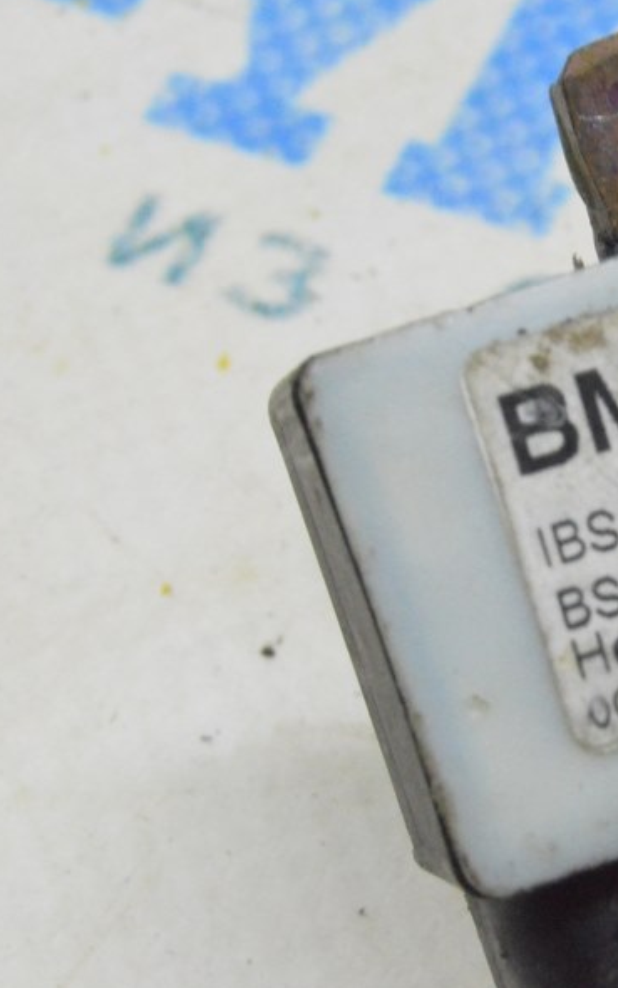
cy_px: 481
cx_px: 740
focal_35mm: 146
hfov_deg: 8.9
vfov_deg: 14.3
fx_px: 3929
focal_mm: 55
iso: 6400
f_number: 20
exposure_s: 1/20
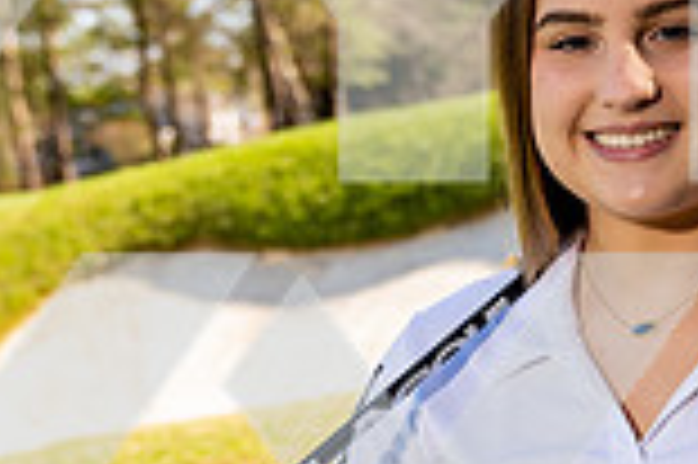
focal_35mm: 146
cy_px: 493
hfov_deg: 13.9
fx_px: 2828
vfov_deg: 9.3
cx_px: 617
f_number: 4.5
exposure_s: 1/250
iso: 100
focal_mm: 39
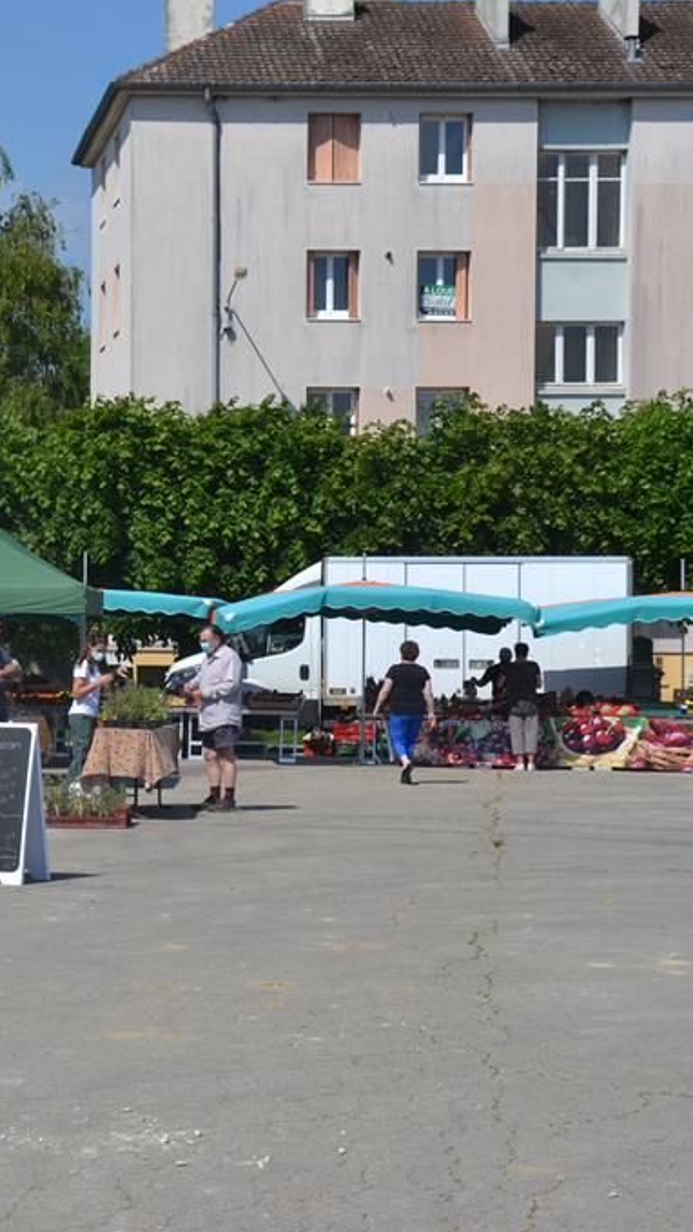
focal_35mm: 90
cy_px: 614
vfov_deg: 23.7
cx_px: 13
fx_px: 2940
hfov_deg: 13.3
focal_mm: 38
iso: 100
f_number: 9
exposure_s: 1/320
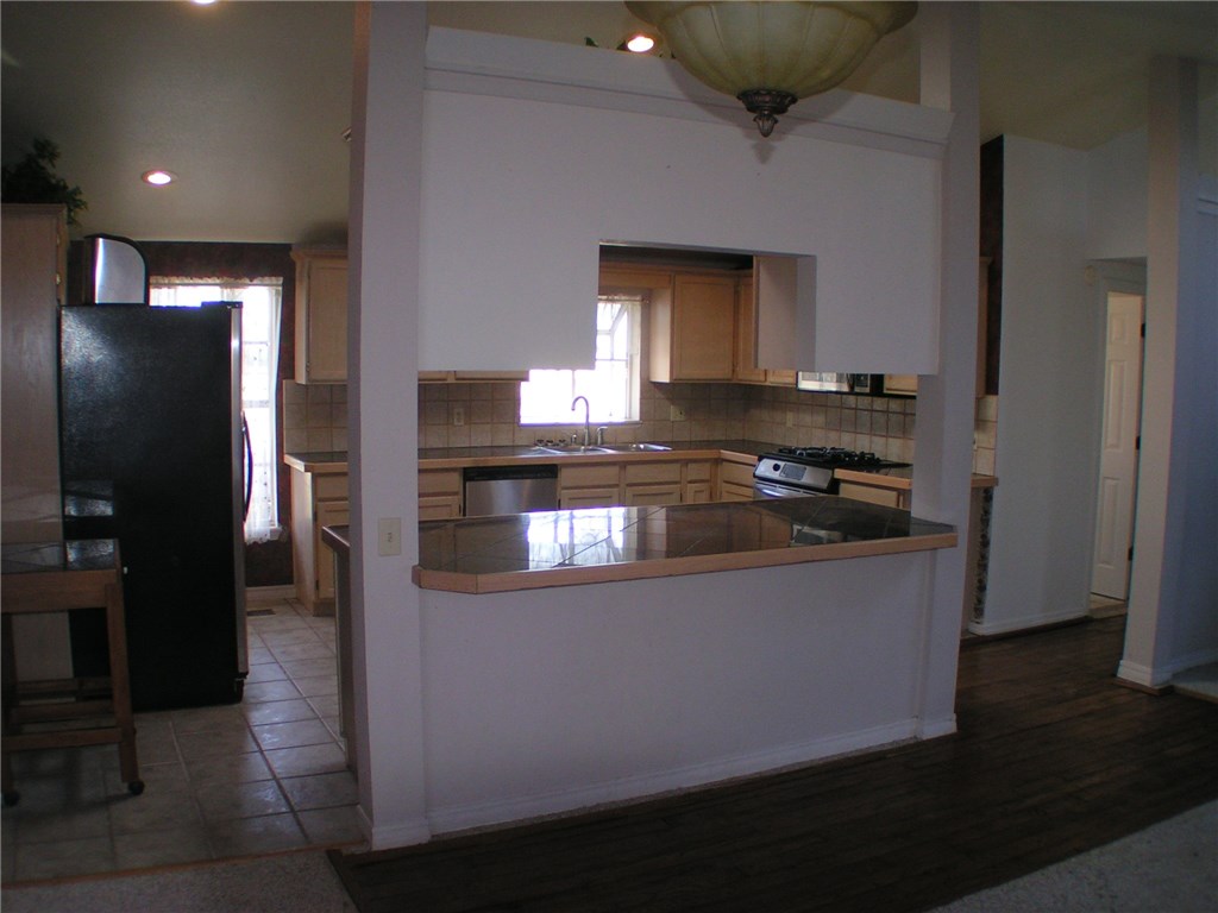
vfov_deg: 37.7
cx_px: 609
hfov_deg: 49.0
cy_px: 456
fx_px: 1337
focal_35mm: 38
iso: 100
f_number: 2.8
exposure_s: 1/50
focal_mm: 5.8
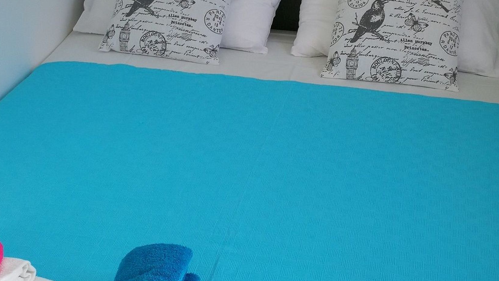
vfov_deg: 19.7
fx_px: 807
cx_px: 210
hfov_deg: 34.3
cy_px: 124
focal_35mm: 61
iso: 80
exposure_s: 1/120
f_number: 2.2
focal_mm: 3.95
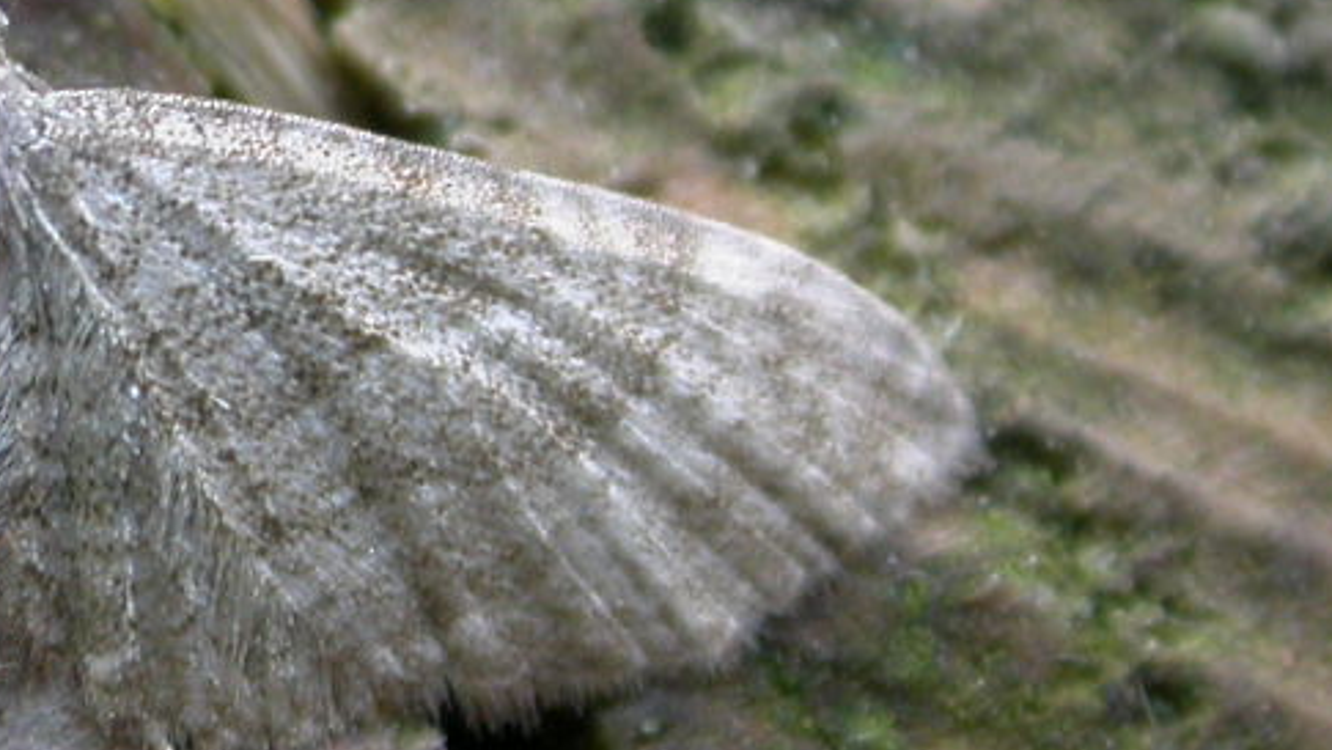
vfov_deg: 6.7
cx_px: -211
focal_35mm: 181
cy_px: 266
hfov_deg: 11.7
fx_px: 6394
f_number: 3.1
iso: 100
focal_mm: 13.1
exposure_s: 1/37.9
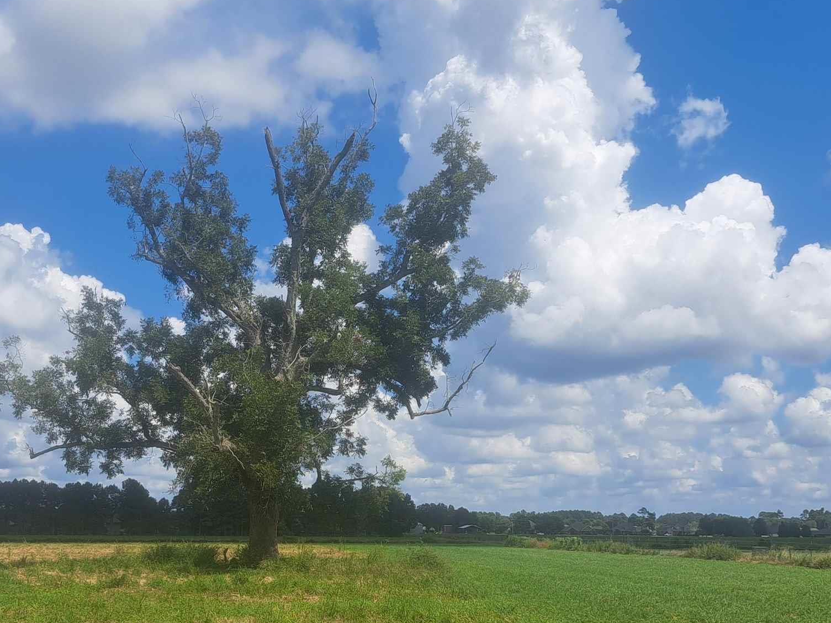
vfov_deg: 29.2
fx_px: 1176
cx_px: 300
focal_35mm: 49
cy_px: 469
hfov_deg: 38.6
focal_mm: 5.23
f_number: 1.8
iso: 50
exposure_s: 1/1621
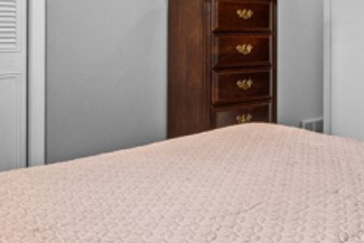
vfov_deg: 27.2
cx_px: 313
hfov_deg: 38.8
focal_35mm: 48
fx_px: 485
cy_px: 28
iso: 400
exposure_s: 1.3
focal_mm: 10
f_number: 11
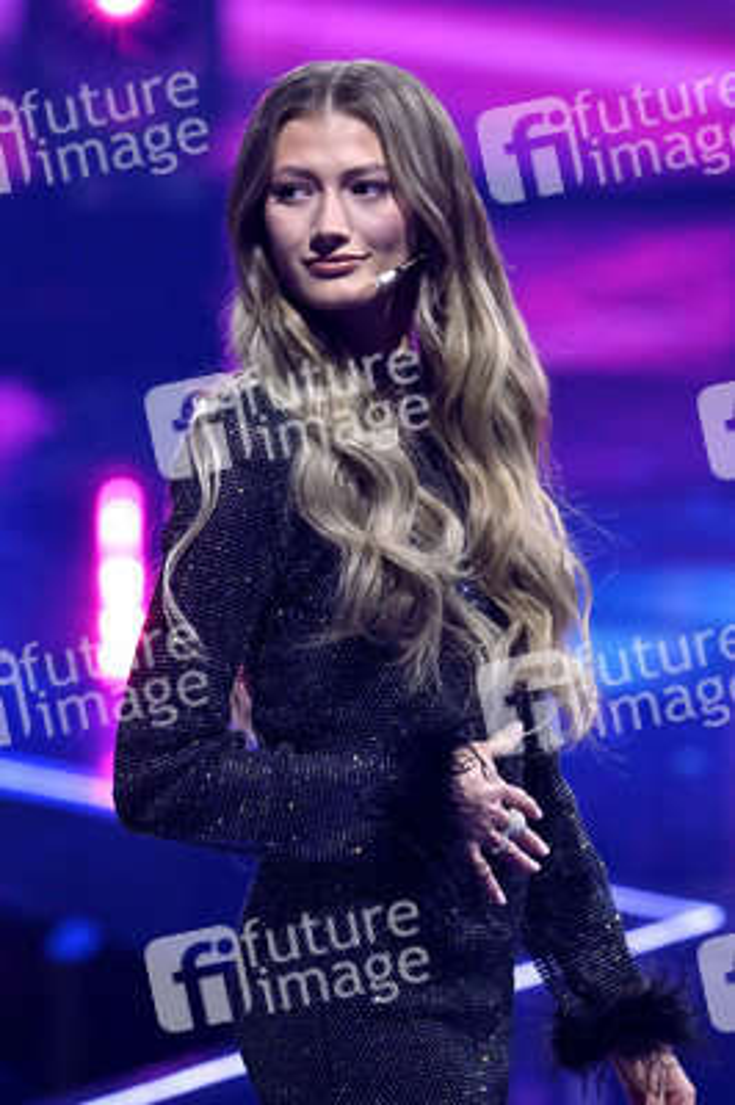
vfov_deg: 5.2
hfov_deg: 3.4
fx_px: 12270
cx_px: 368
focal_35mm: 400
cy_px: 552
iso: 5000
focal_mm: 400
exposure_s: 1/640
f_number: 5.6
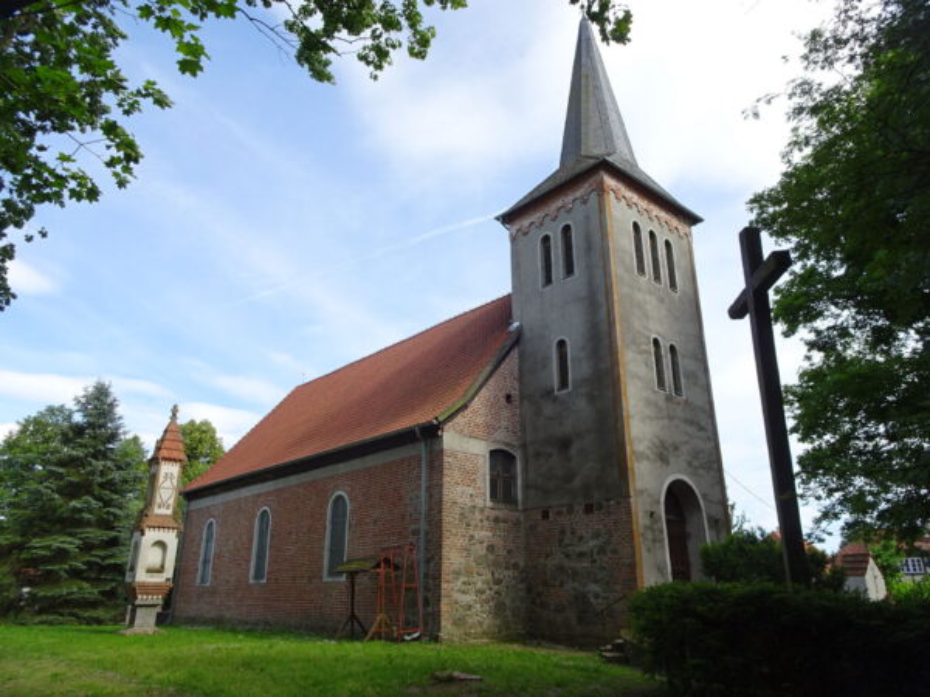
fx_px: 645
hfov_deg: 71.6
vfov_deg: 56.8
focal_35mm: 24
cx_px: 465
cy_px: 348
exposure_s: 1/500
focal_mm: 4.1
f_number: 3.5
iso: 80
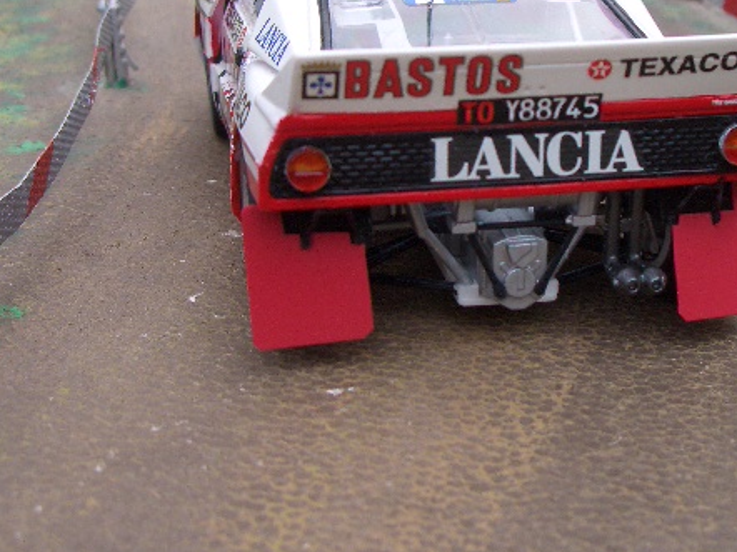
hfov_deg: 27.2
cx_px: 494
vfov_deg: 20.6
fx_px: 1511
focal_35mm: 71
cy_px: 172
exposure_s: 1/200
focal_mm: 8.2
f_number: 3.1
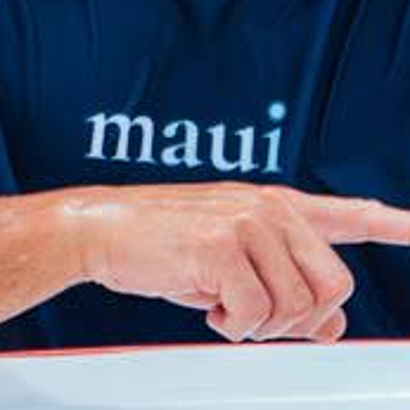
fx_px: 12663
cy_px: -697
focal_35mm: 945
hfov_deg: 1.9
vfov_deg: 1.8
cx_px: -25
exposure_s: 1/2000
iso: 50
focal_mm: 94
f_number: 2.8
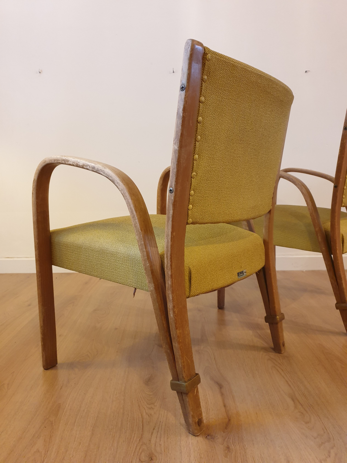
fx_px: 348
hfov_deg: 53.1
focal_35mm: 26
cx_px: 174
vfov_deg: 67.3
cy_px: 232
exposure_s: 1/25
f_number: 1.5
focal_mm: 4.3
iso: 320
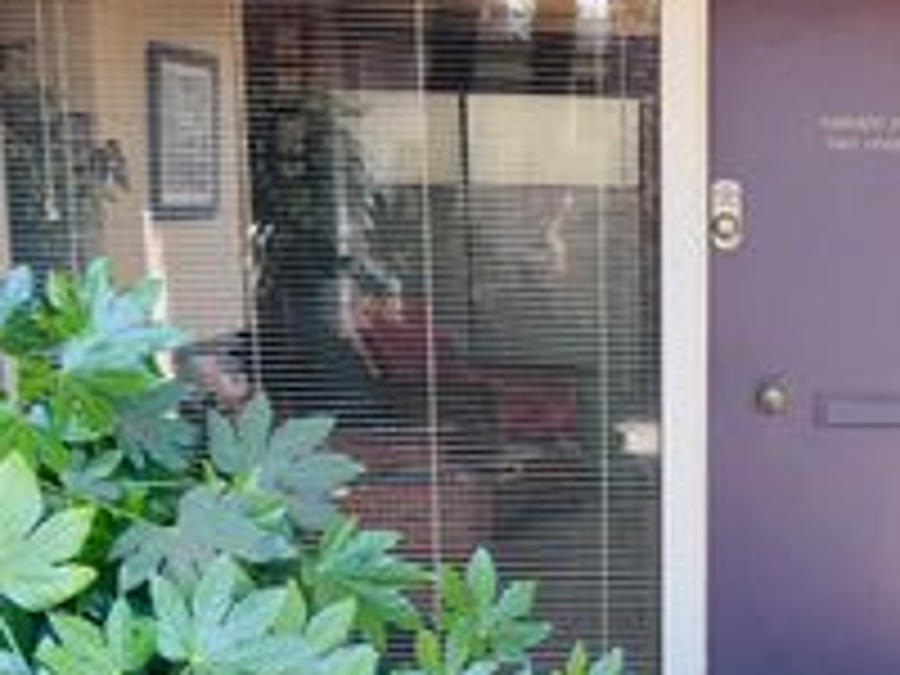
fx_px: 1560
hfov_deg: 30.5
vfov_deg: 24.3
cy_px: 452
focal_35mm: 60
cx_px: 837
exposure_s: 1/182
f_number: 1.78
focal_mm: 6.76
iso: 64
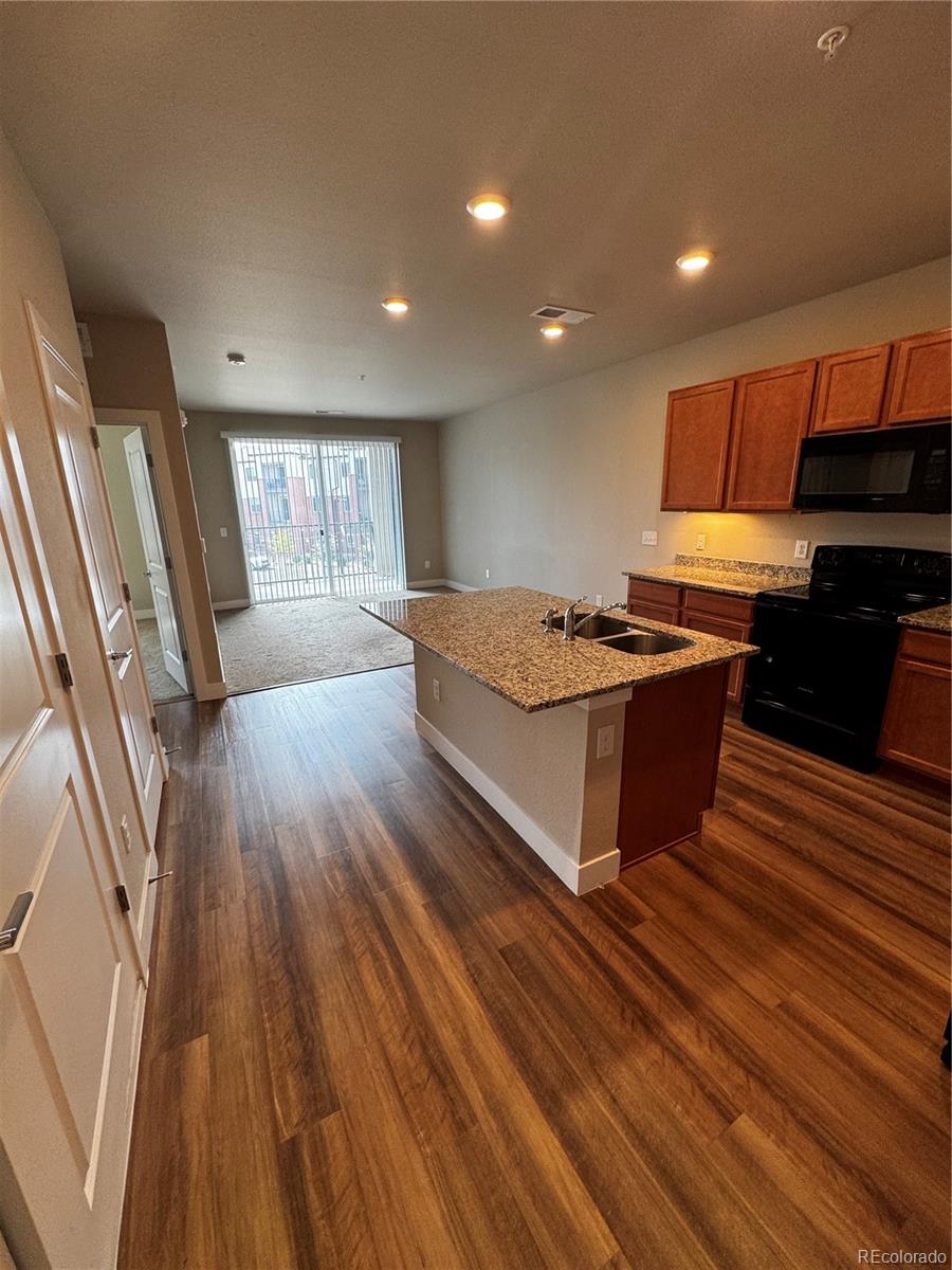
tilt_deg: -13.5
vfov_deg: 102.1
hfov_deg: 85.7
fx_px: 513
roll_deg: +0.7
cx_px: 476
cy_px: 635
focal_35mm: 14
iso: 125
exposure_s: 1/120
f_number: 2.2
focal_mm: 2.22
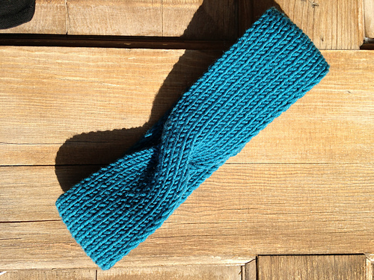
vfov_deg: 42.9
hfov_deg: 55.4
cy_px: 140
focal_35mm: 33
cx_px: 187
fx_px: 357
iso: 50
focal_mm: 4.12
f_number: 2.4
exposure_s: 1/786
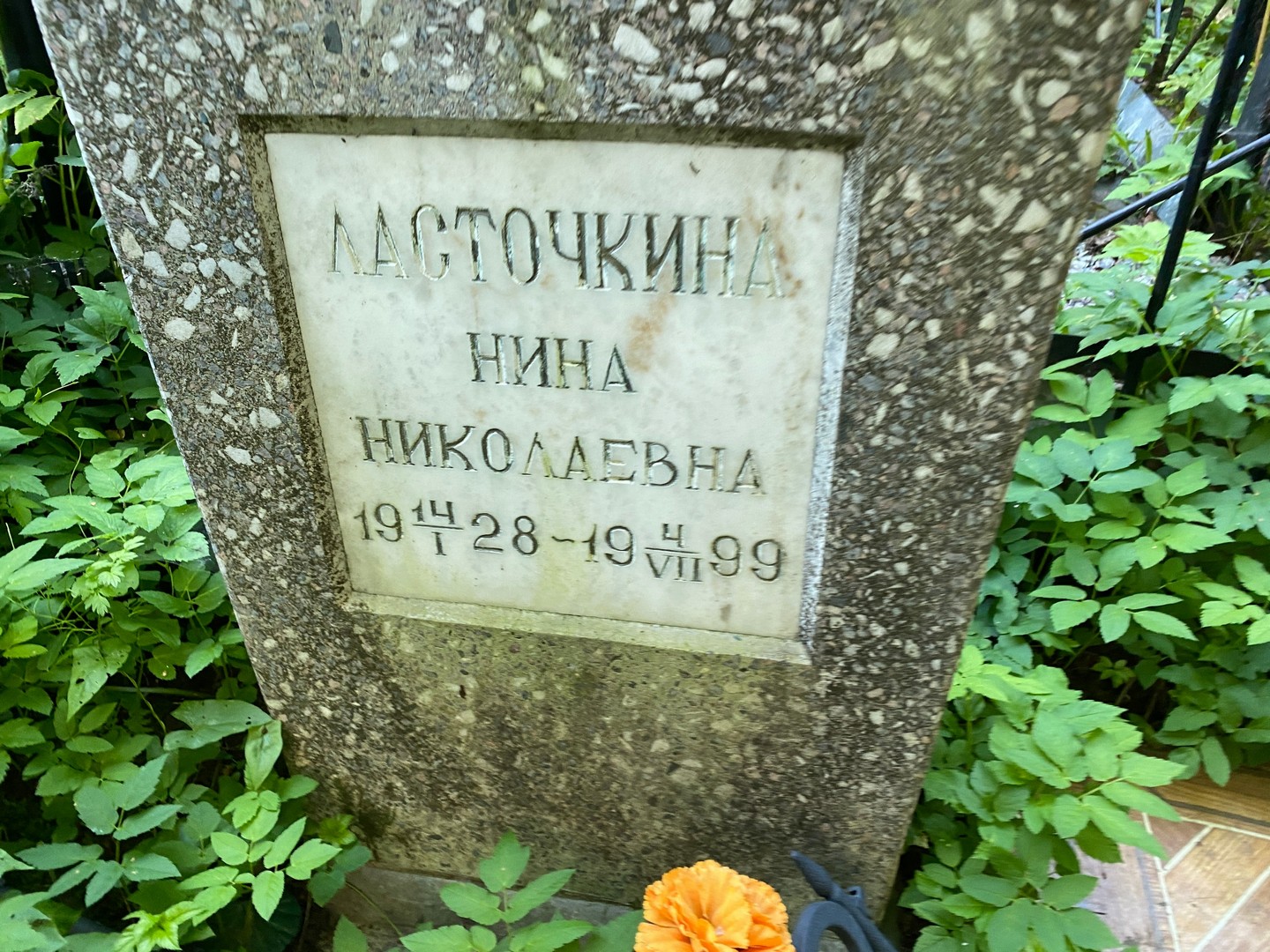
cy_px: 476
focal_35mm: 26
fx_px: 954
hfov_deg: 67.3
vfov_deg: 53.1
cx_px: 635
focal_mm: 4.25
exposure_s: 1/71
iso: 125
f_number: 1.8
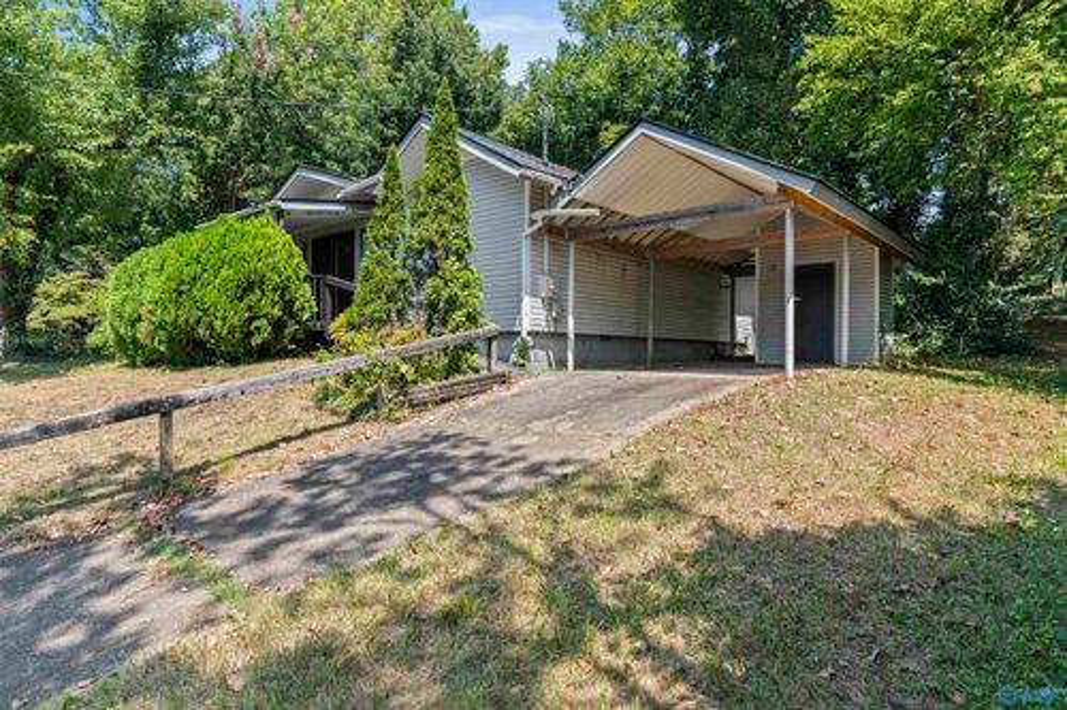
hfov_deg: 81.2
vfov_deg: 59.5
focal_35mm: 21
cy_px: 355
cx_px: 534
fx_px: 622
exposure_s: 1/60
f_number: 9
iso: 200
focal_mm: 21
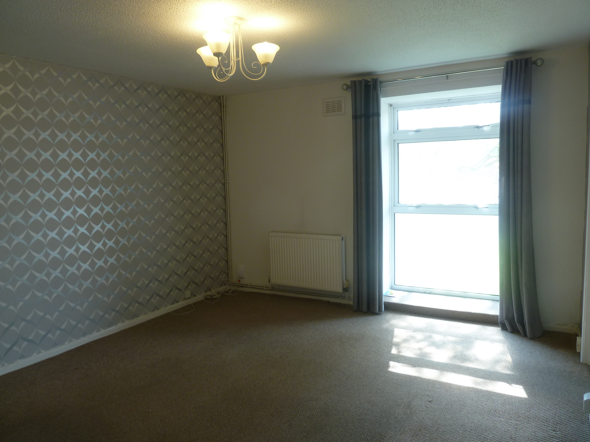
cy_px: 221
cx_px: 295
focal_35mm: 25
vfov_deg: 54.9
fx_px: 426
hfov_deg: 69.4
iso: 80
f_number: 3.3
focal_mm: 4.1
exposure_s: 1/30
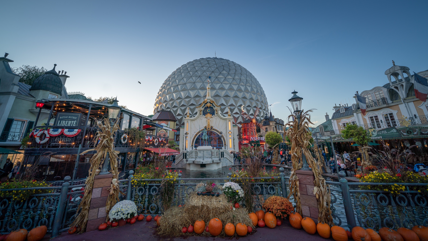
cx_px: 222
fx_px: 153
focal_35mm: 14
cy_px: 99
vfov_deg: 75.6
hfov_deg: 108.7
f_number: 4
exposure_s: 1/160
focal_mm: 12
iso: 100
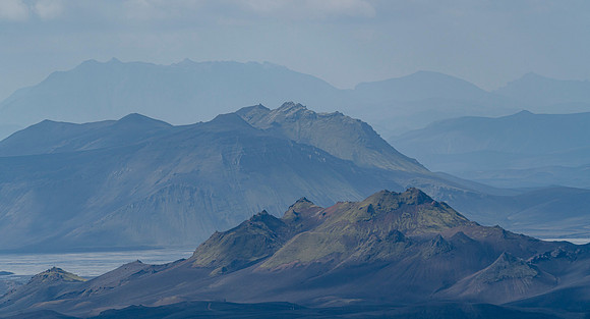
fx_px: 6310
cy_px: 122
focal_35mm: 407
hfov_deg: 5.4
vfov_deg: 2.9
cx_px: 295
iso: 200
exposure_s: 1/1250
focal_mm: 385
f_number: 7.1
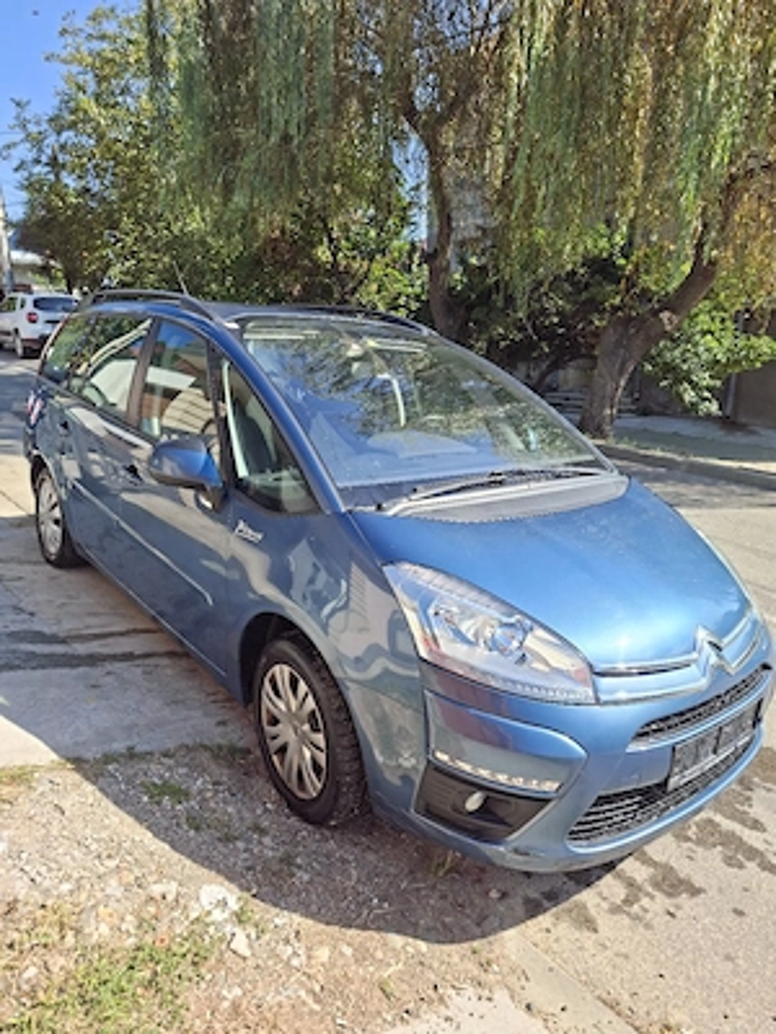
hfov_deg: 58.9
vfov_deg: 73.9
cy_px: 517
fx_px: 687
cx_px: 388
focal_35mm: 23
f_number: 1.8
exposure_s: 1/833
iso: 50
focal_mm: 5.54
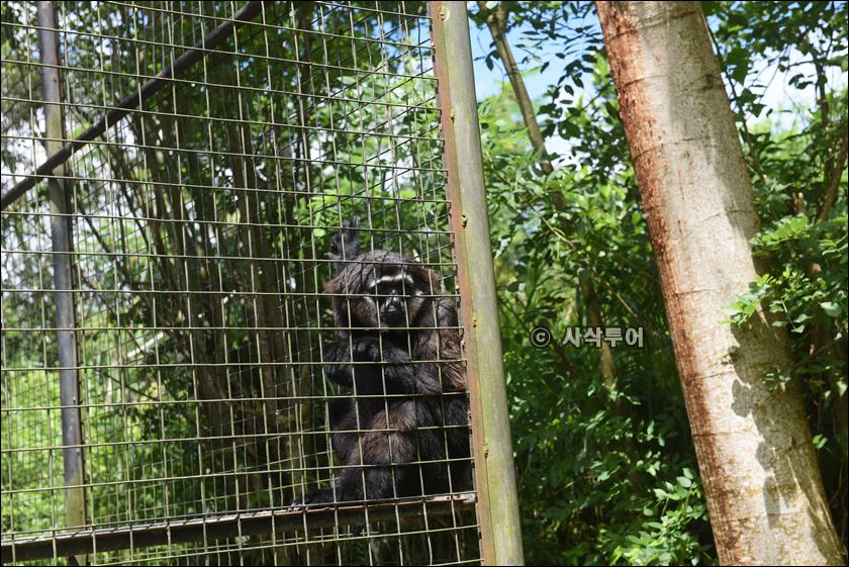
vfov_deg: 22.6
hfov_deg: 33.4
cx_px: 424
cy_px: 284
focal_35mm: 60
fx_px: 1416
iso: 320
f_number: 8
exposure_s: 1/250
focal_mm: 60
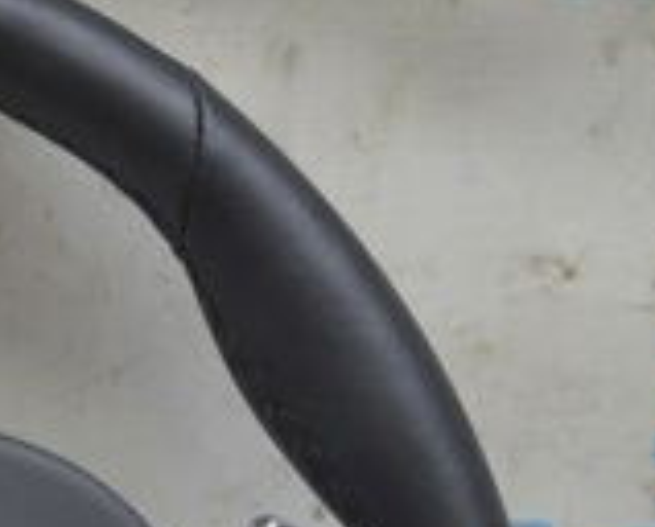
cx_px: -470
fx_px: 3070
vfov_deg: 9.6
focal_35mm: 158
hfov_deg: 11.4
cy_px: 669
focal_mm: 28
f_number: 5.6
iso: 400
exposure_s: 1/20
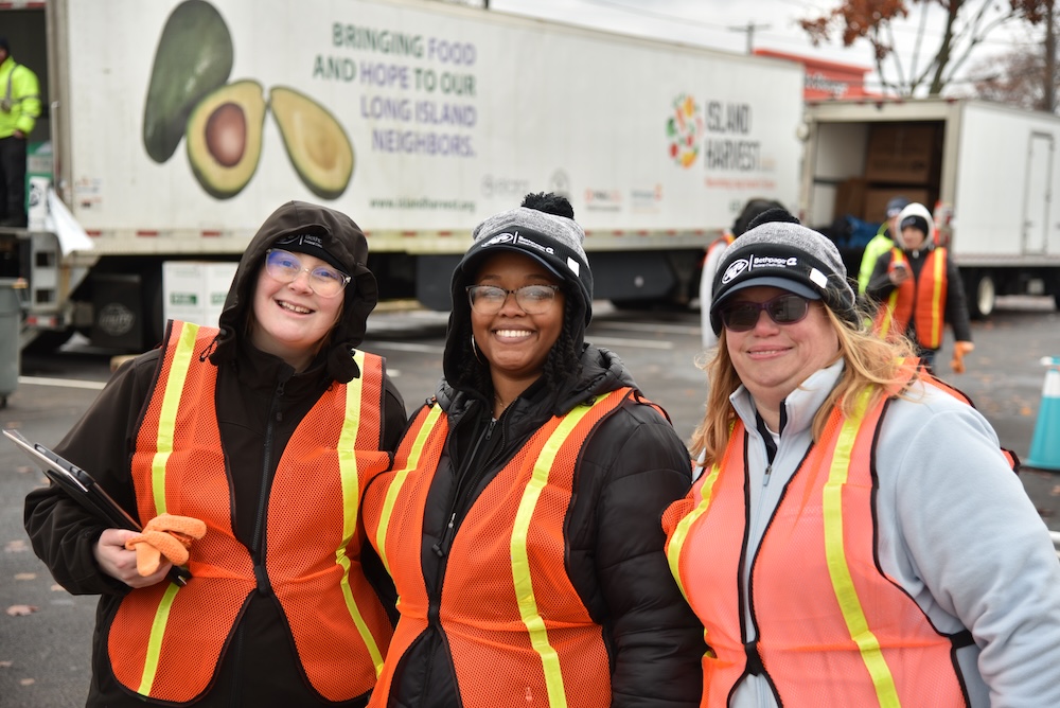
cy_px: 354
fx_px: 1827
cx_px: 530
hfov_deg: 32.4
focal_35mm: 62
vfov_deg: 21.9
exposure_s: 1/320
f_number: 4
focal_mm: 62
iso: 200
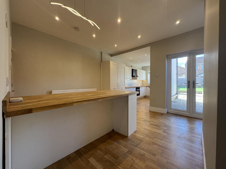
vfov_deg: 85.7
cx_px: 113
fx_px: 91
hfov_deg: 102.1
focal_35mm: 14
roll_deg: +0.2
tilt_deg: -1.1
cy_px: 84
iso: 100
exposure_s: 1/100
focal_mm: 2.22
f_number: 2.2
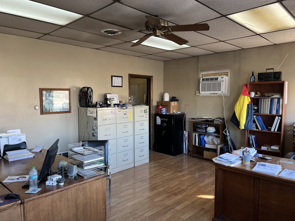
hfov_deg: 67.3
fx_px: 222
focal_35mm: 26
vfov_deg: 53.1
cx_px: 148
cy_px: 110
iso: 64
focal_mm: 5.7
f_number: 1.5
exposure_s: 1/60
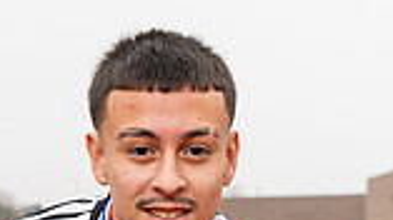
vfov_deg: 8.4
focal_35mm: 132
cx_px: 150
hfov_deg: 16.3
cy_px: 520
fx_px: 1374
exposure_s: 1/200
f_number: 5.6
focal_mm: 44
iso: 250
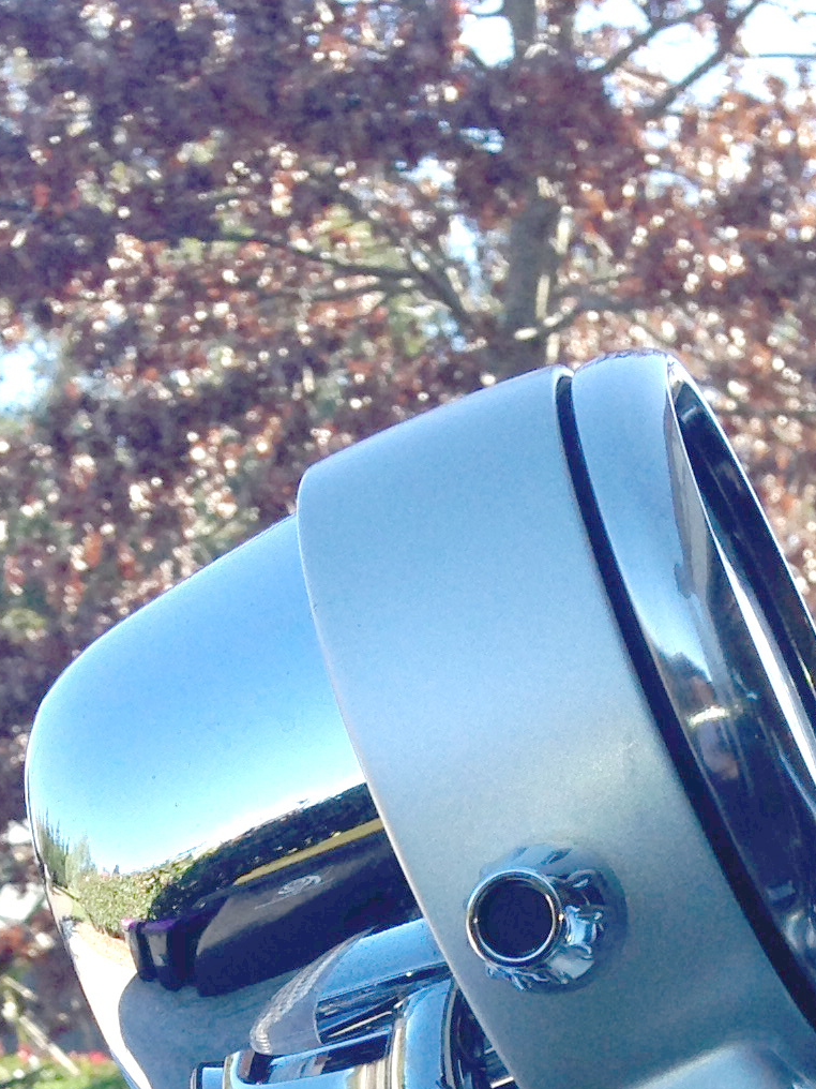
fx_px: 3332
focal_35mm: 106
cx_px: 472
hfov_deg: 14.0
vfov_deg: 17.1
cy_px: 1533
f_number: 2.4
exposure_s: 1/441
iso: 50
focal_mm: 4.12
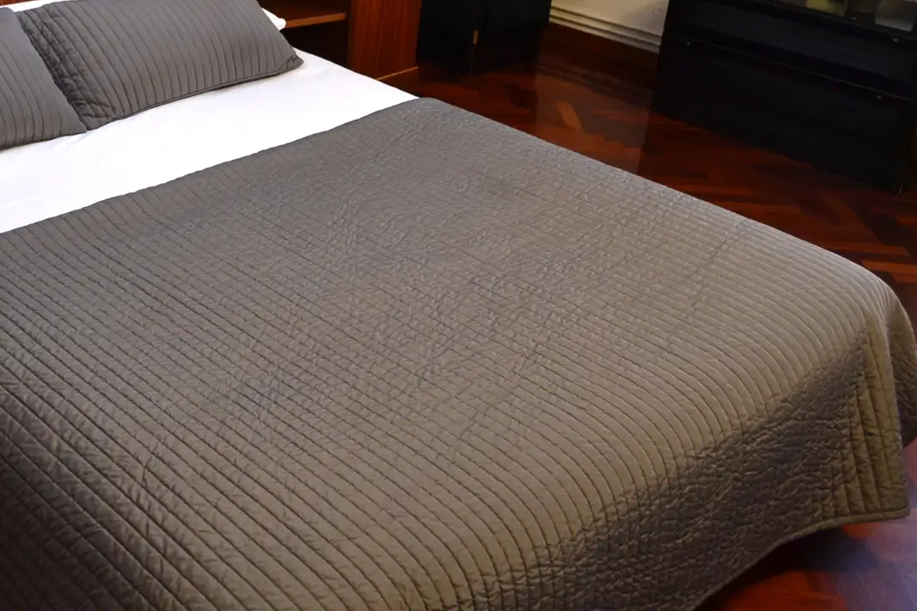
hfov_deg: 41.7
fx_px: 1146
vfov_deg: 29.2
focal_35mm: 45
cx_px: 184
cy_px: 119
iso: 800
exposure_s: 1/15
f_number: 3.5
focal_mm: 18
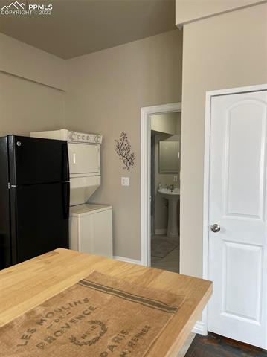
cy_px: 178
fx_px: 268
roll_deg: +1.1
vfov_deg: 67.4
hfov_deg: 53.0
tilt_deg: -1.7
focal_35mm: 26
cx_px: 134
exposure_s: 1/120
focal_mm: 4.2
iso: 125
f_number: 1.6
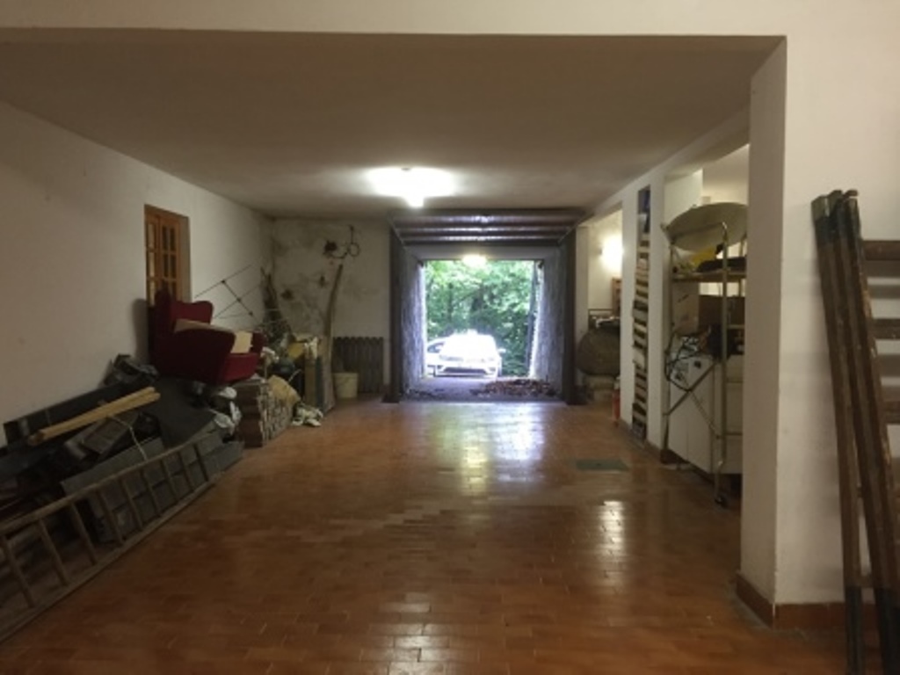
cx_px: 450
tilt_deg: -2.8
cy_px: 338
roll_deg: -0.4
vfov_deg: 48.2
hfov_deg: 61.7
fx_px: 754
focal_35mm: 29
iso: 200
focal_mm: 4.15
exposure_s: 1/33
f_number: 2.2
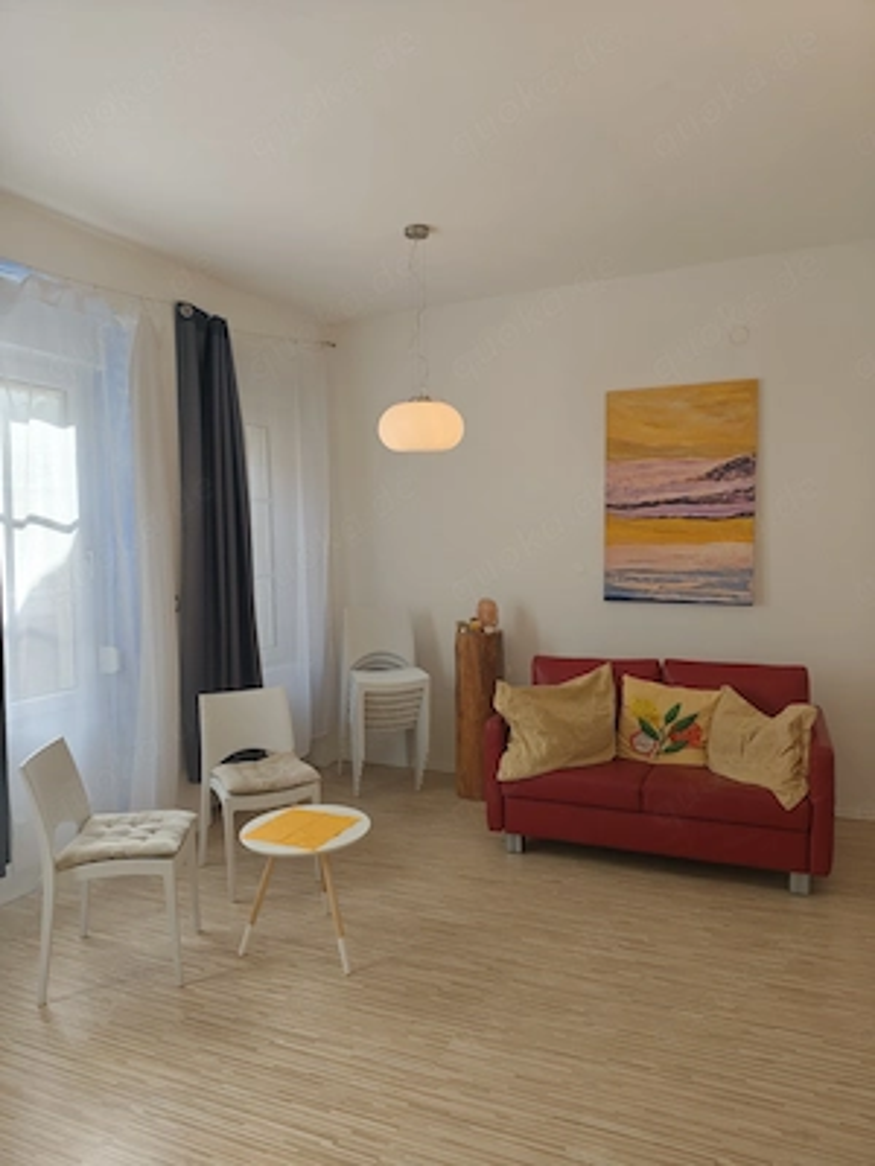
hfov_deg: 58.9
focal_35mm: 23
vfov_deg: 73.9
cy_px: 583
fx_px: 775
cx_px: 438
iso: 250
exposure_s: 1/100
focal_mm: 6.19
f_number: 1.65
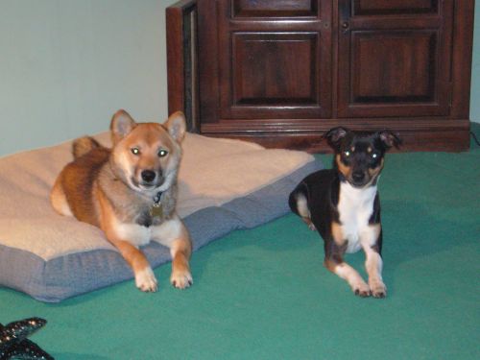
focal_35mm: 74
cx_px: 240
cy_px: 180
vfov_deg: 19.9
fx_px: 1026
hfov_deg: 26.3
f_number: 4.1
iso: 400
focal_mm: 12.2
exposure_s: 1/8
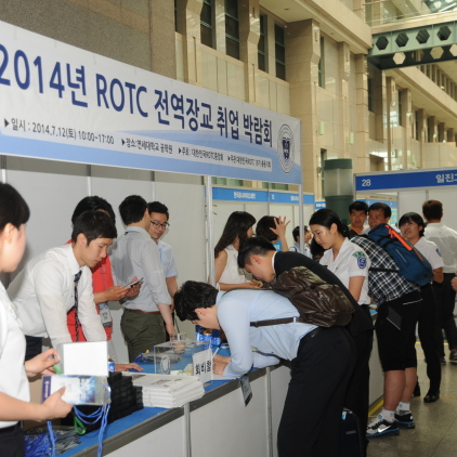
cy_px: 230
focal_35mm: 51
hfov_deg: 32.9
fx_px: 762
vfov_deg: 33.4
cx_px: 131
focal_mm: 26
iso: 320
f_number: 4.2
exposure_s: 1/60
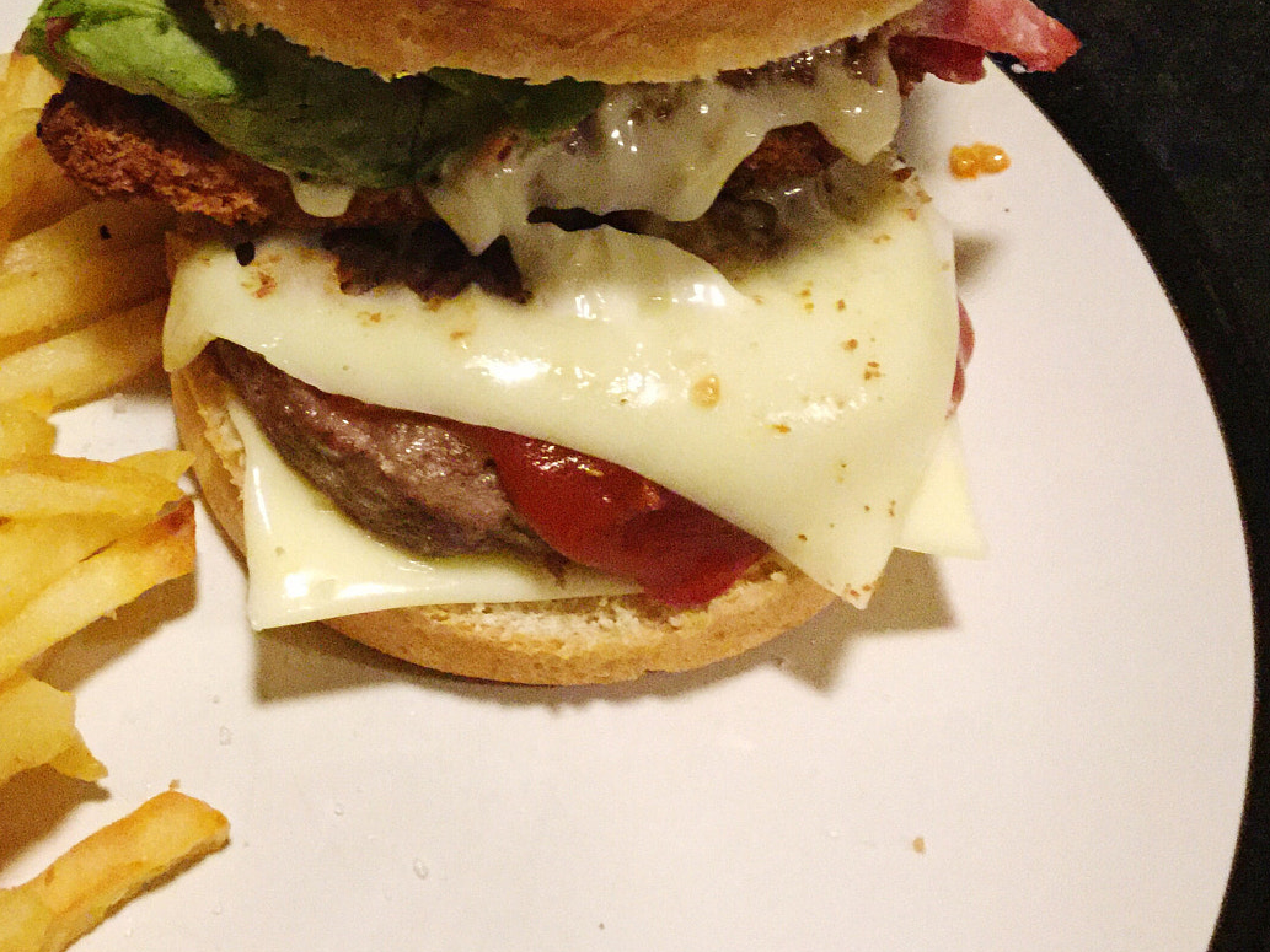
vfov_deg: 30.2
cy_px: 367
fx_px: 1761
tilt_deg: -55.0
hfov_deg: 38.7
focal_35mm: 48
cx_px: 323
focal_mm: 3.3
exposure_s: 1/17
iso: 500
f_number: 2.4
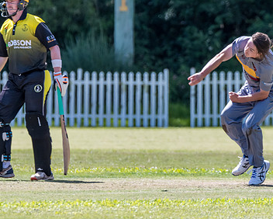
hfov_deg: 2.0
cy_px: 116
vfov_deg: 1.6
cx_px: 166
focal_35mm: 961
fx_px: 7769
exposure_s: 1/2000
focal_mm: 460
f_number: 6.3
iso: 900
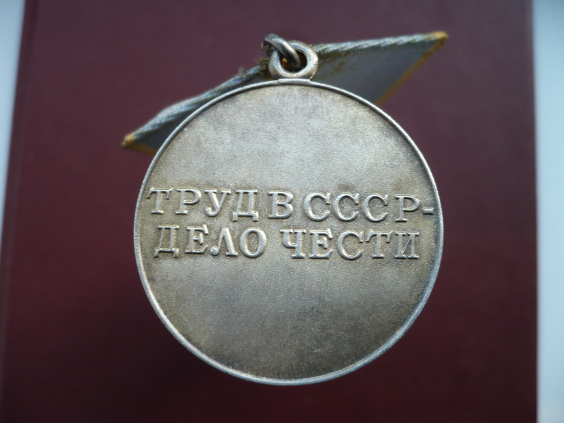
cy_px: 212
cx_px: 282
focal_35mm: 35
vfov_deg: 40.7
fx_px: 570
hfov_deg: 52.6
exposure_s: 1/60
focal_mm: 5.8
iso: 100
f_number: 2.8
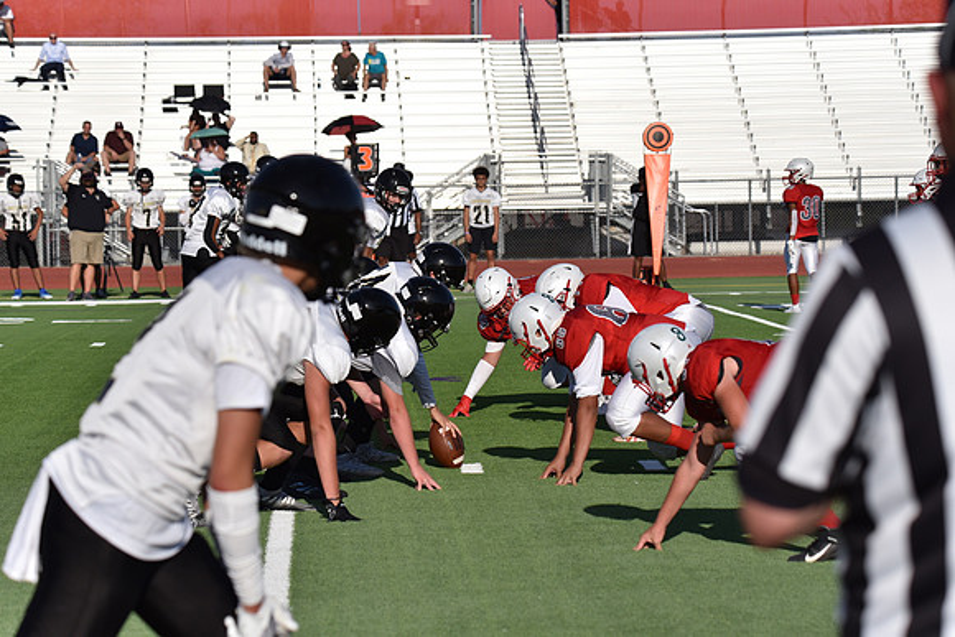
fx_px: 3980
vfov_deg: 9.2
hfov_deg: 13.7
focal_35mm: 150
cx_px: 478
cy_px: 318
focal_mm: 150
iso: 500
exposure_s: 1/3200
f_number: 8
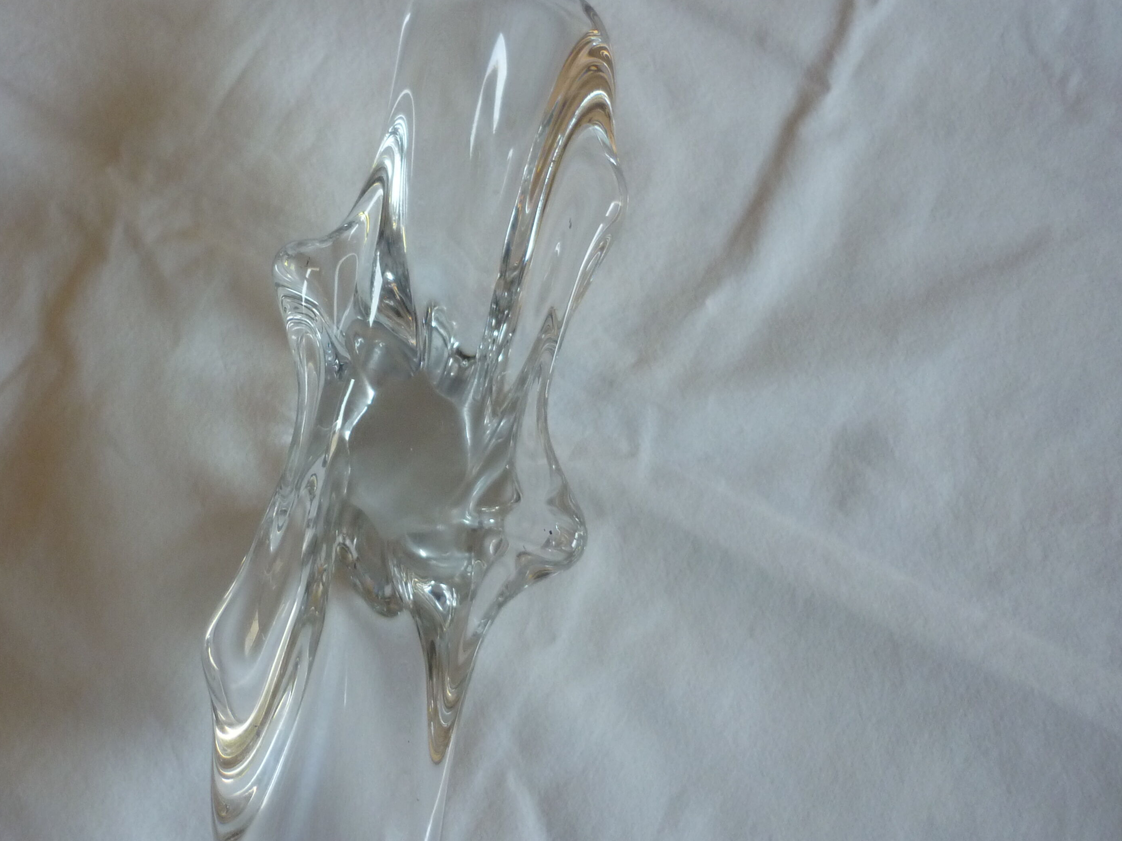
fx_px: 1394
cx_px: 406
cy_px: 415
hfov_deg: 43.4
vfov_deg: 33.6
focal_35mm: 43
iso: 200
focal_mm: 5.5
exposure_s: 1/30
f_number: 2.8
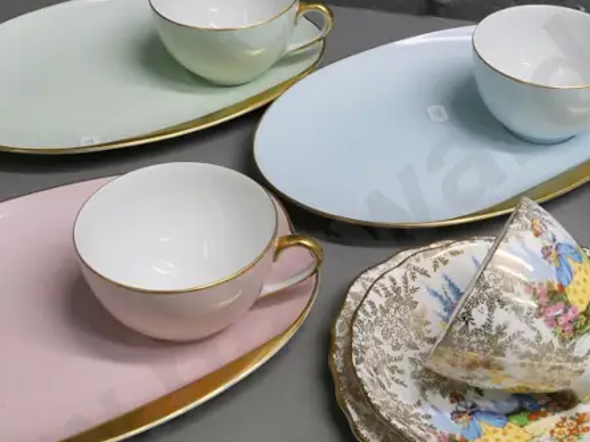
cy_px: 203
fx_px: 1023
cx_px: 413
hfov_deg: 31.8
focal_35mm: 60
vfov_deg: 24.4
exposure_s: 1/400
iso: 3200
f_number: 4.6
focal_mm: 13
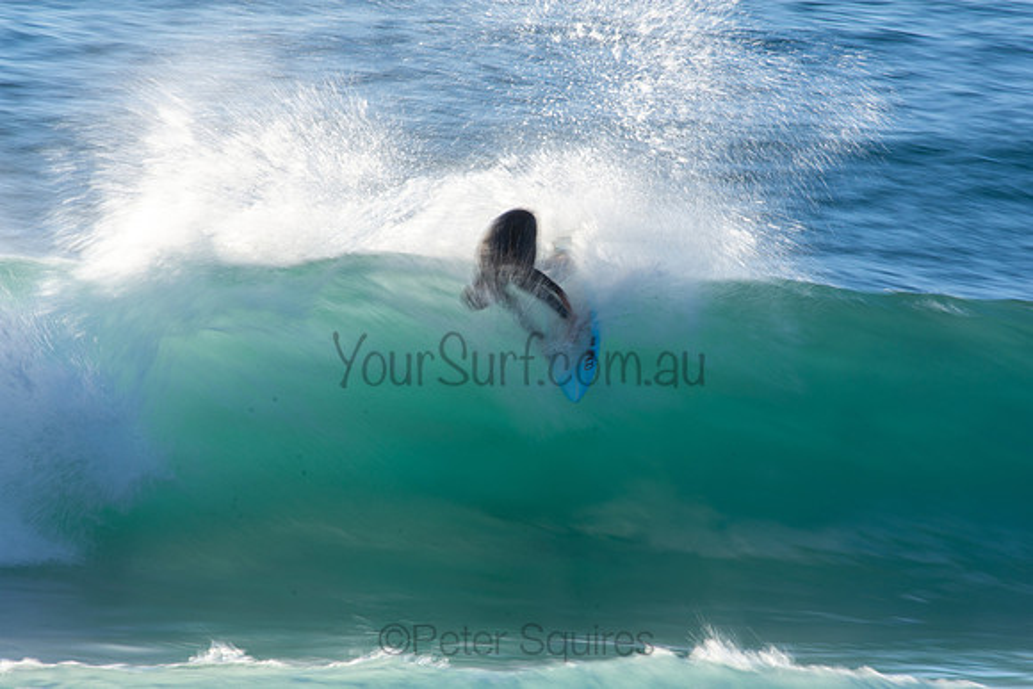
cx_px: 516
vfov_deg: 1.8
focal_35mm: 750
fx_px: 21525
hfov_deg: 2.7
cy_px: 344
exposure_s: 1/25
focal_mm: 500
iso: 100
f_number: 22
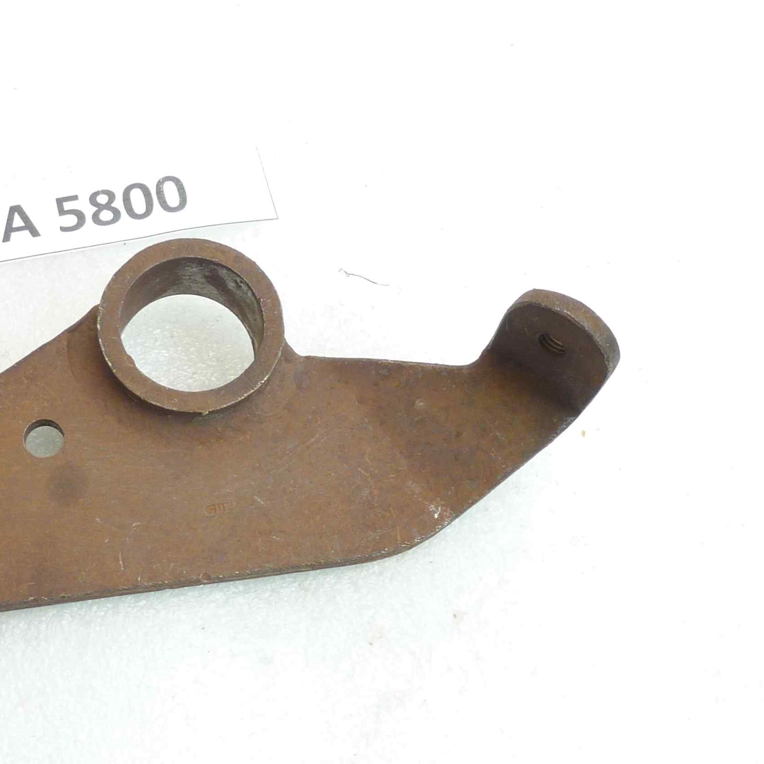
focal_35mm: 51
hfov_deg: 32.9
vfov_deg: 33.4
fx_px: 1273
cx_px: 222
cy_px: 394
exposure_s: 1/13
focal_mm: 4.4
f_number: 3.3
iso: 80
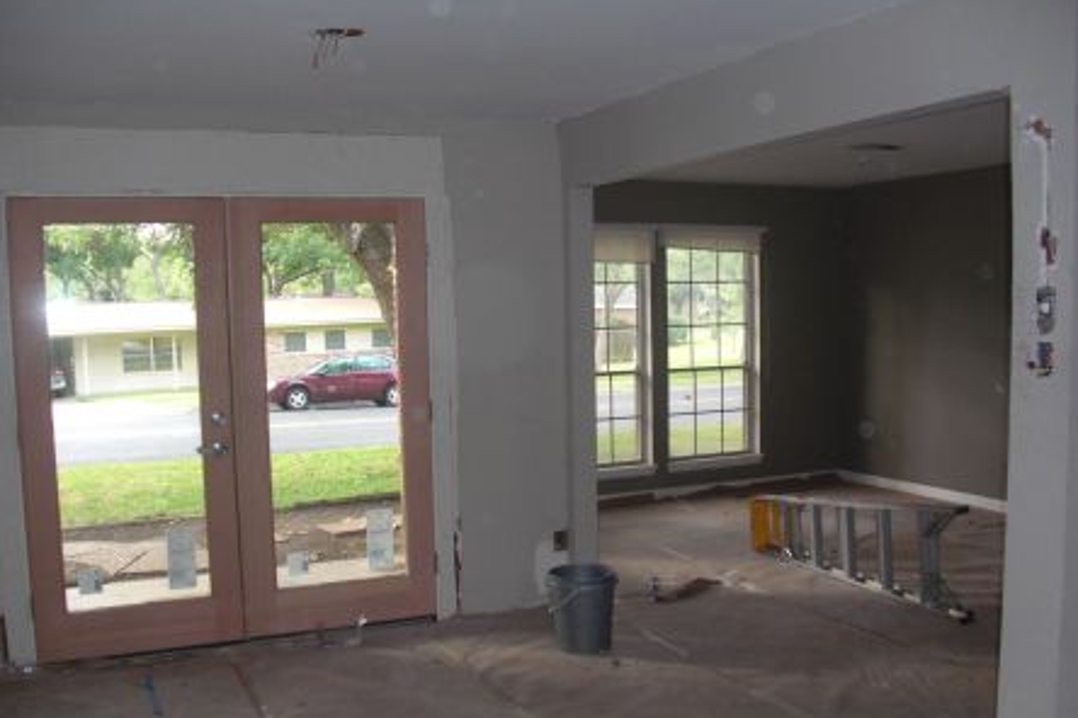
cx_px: 544
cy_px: 398
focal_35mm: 38
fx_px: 1138
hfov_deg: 50.7
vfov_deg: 35.0
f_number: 2.8
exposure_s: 1/60
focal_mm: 6.3
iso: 200
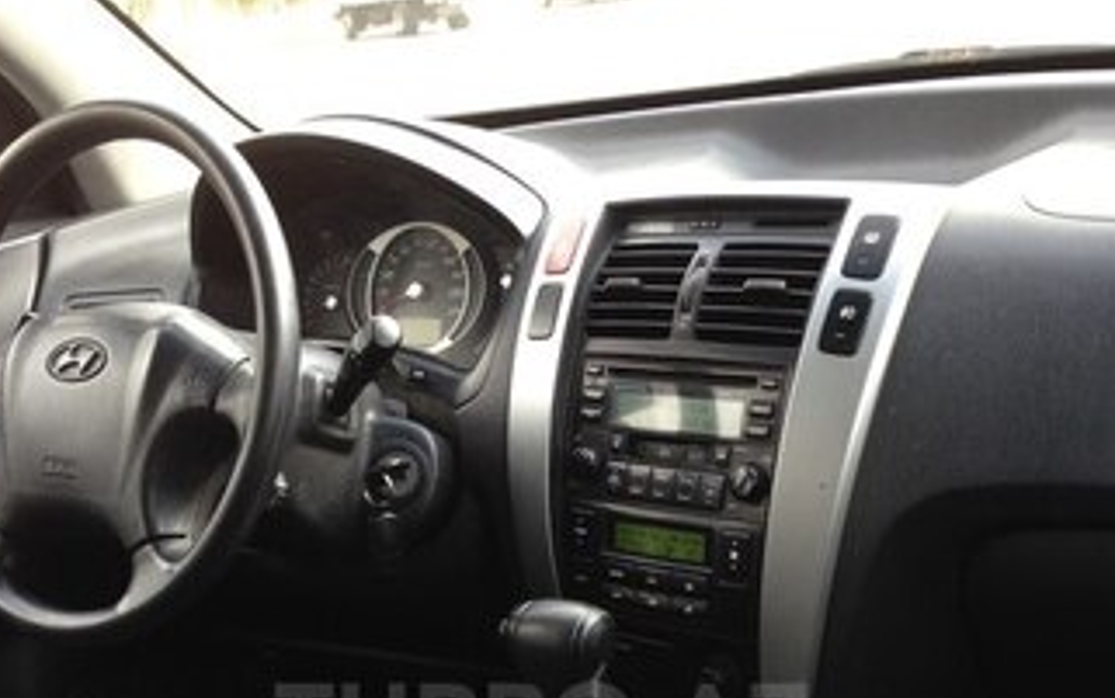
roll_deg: +7.8
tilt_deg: -26.0
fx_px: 1642
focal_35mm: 54
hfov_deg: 37.5
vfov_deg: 22.9
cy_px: 722
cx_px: 542
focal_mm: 4.12
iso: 80
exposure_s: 1/120
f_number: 2.4
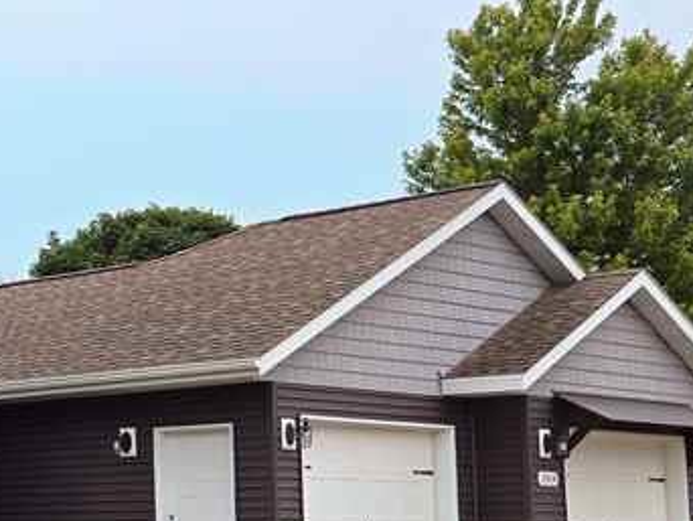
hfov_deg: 19.5
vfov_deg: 17.1
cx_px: -371
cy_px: 385
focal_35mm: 86
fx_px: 1723
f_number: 1.8
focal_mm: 5.4
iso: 25
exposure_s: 1/1202
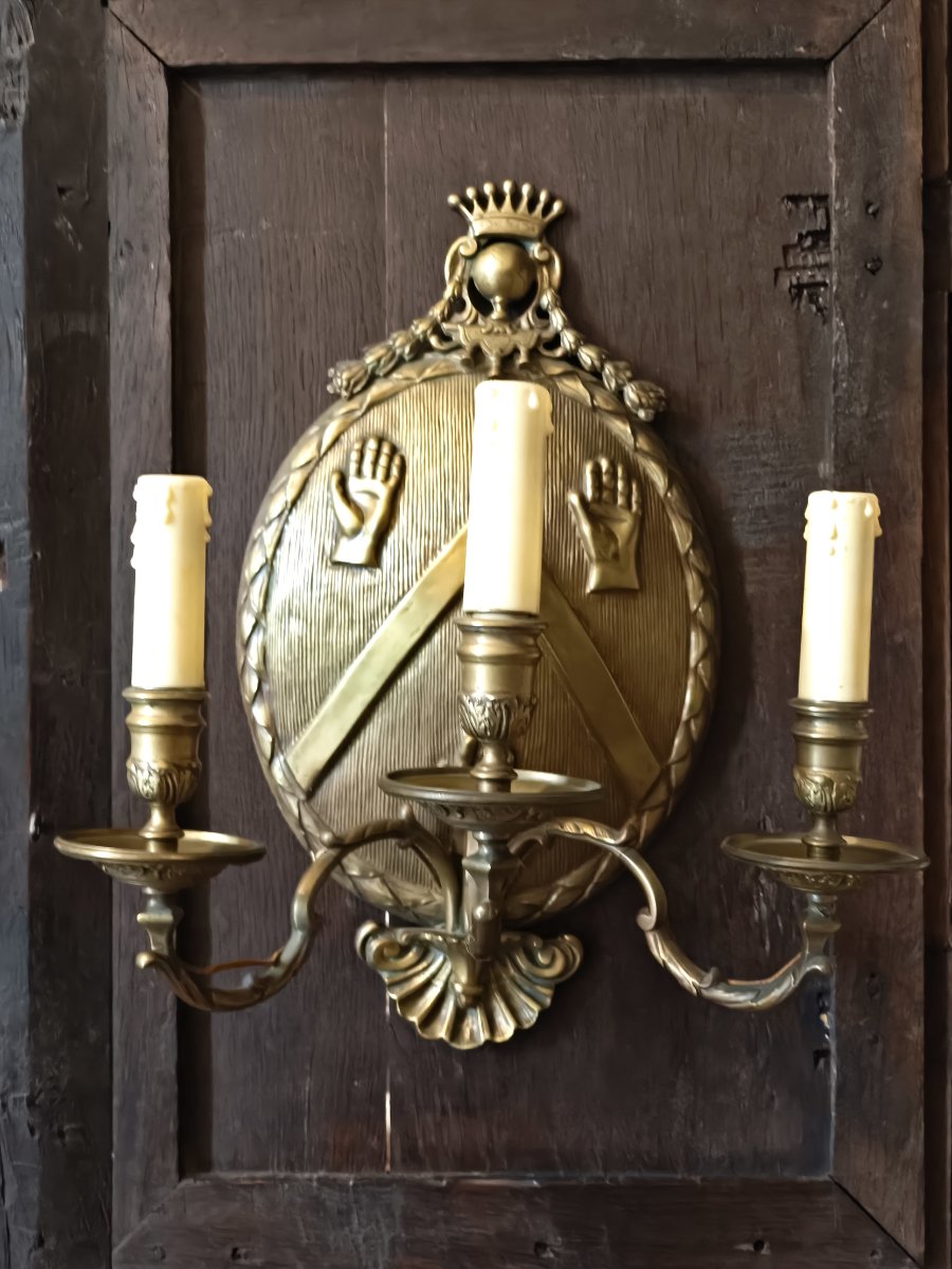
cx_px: 476
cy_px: 634
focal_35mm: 50
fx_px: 1833
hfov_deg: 29.1
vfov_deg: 38.2
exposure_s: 1/20
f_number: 1.9
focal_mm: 7.1
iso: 5000
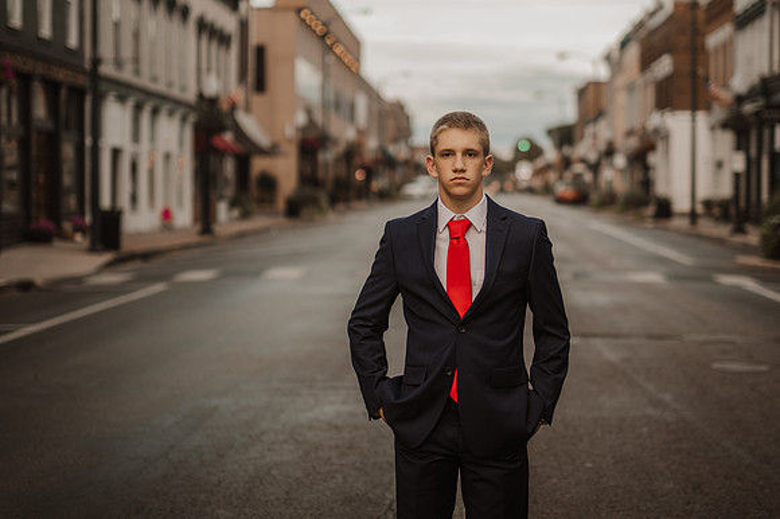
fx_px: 1624
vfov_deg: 18.2
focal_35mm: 75
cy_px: 260
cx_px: 390
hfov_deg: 27.0
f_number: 1.4
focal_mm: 50
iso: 100
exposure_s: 1/320
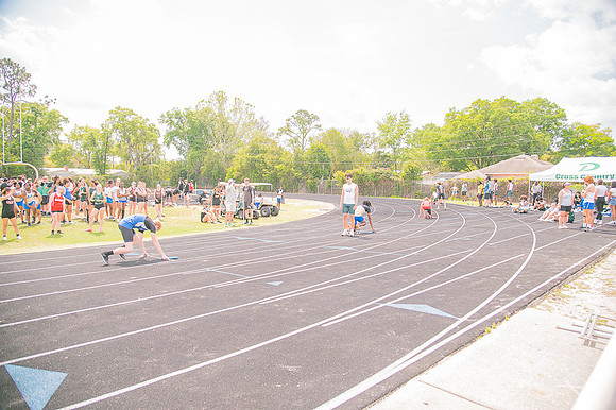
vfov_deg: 53.1
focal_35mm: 24
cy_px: 205
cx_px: 308
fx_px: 410
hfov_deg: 73.8
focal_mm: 24
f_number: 4
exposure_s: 1/200
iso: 200
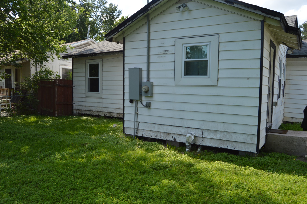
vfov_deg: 47.8
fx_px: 230
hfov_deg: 67.4
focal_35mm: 27
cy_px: 102
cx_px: 154
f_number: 8
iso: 110
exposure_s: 1/125
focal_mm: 18
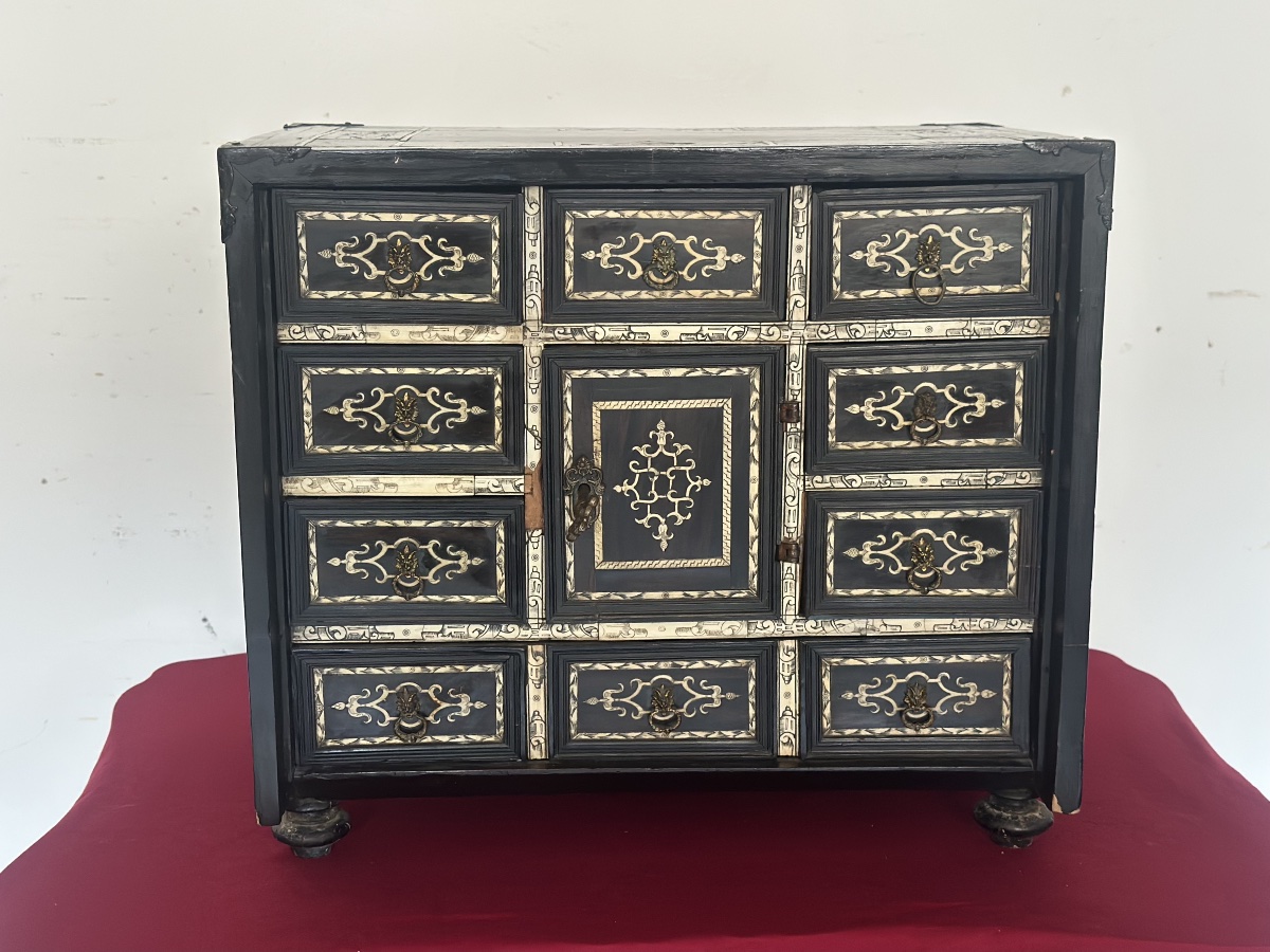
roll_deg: +0.2
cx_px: 635
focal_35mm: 48
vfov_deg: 30.3
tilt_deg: -11.5
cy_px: 476
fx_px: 1761
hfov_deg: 39.7
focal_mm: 6.86
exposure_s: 1/60
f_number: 1.78
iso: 320
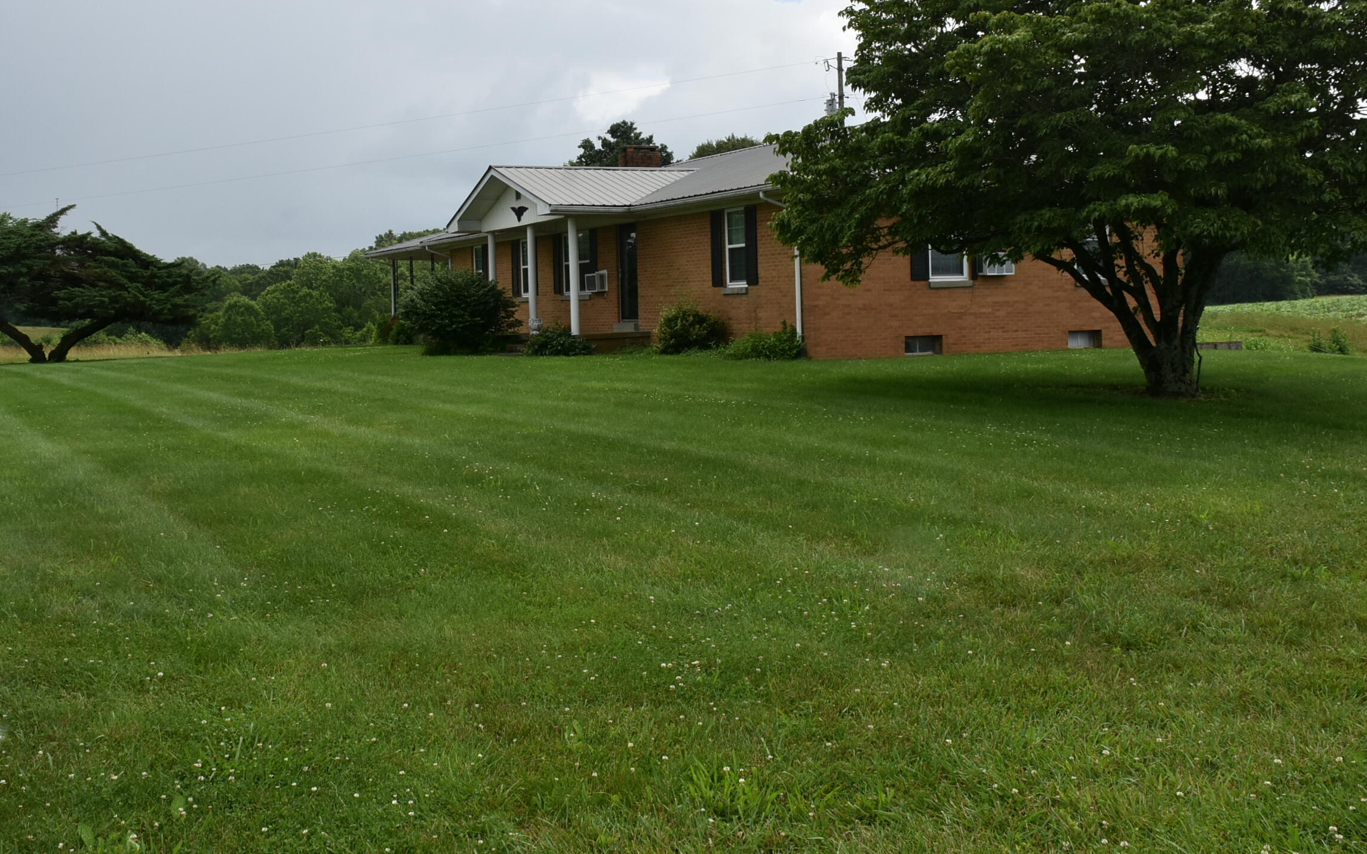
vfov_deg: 31.9
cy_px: 337
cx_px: 602
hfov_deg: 49.2
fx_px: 1490
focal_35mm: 40
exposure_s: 1/250
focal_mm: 20
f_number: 11
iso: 250
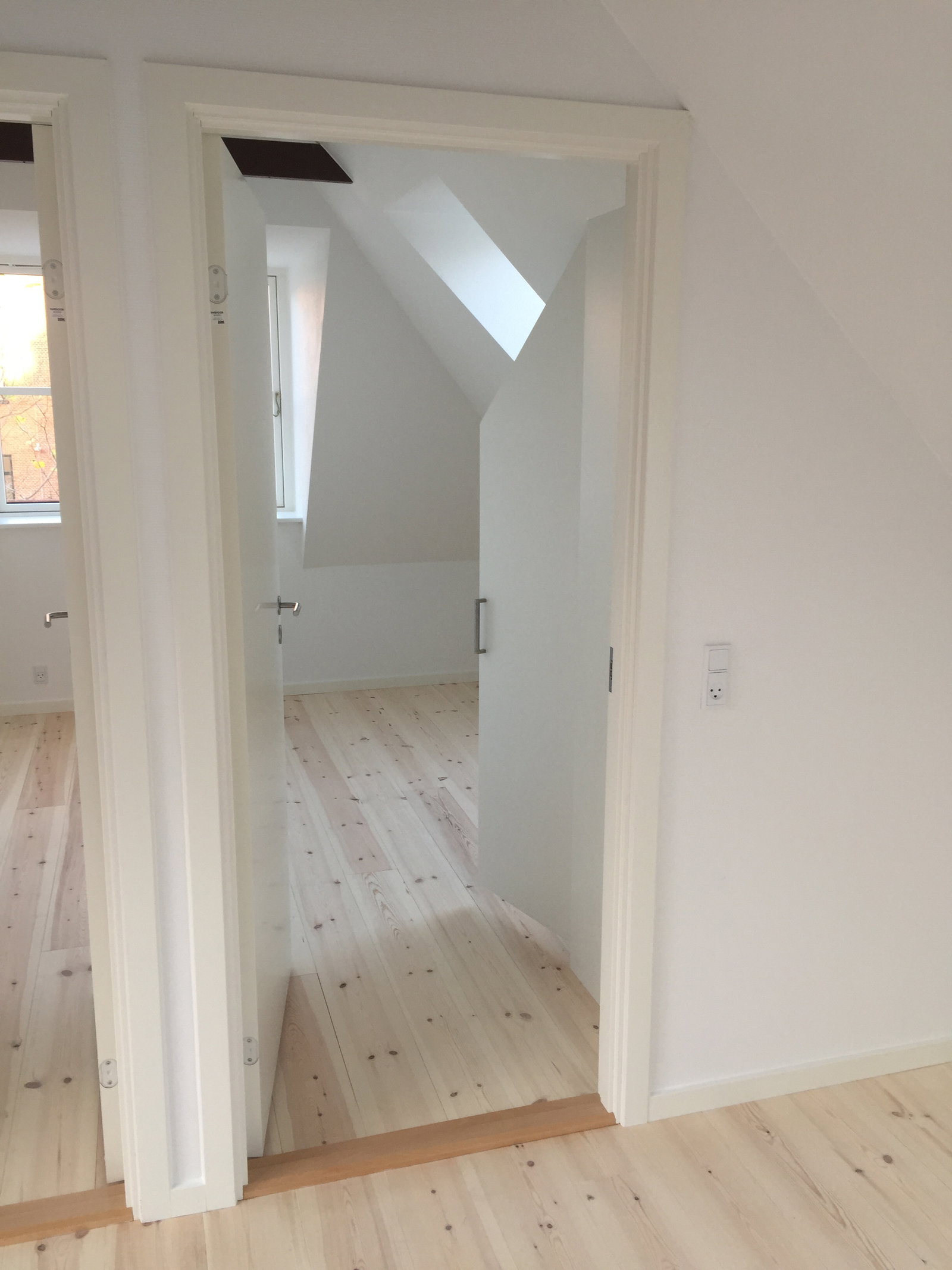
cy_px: 635
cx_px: 476
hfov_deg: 48.2
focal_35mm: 29
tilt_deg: -11.9
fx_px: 1063
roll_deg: -0.8
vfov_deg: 61.7
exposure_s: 1/50
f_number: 2.2
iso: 32
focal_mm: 4.15
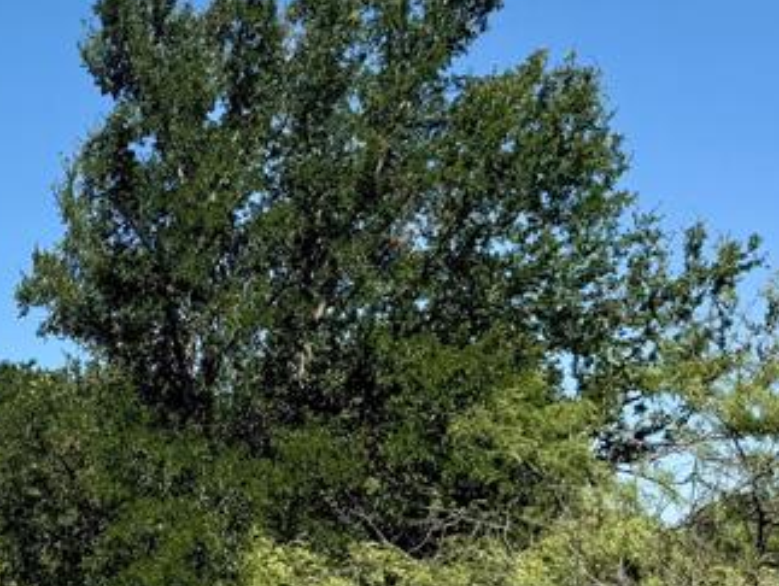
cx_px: -191
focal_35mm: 76
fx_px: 1712
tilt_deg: +5.5
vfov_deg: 19.3
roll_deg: -2.7
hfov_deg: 23.2
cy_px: 422
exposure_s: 1/4673
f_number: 1.78
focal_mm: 6.76
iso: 80
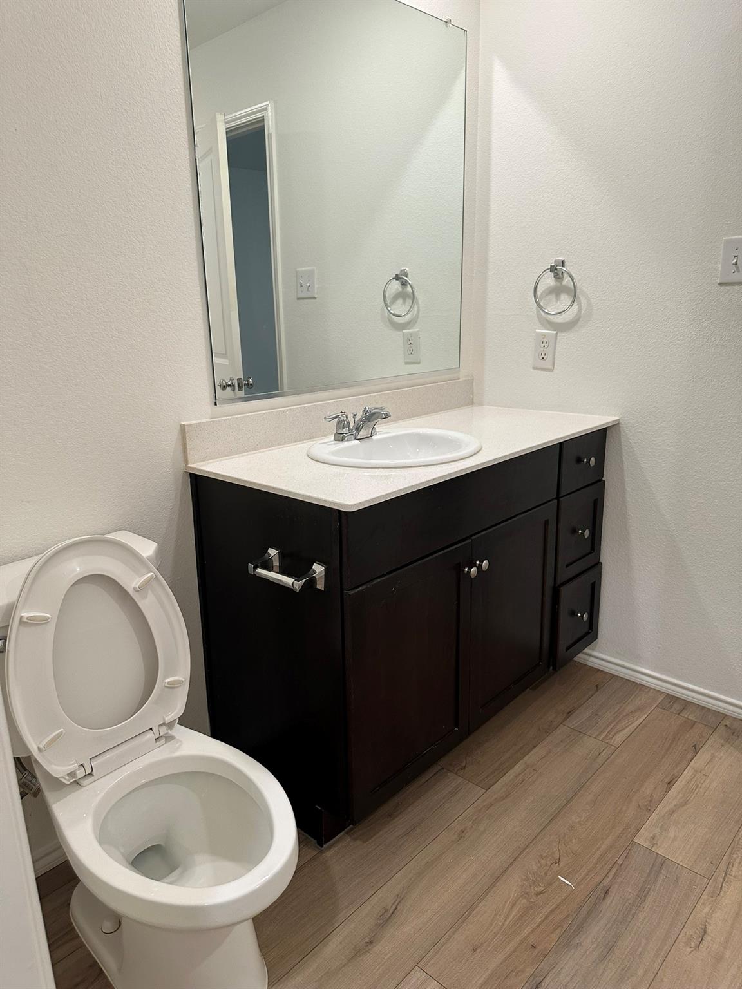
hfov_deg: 56.8
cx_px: 371
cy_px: 494
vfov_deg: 71.6
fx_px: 686
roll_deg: -0.2
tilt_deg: -14.3
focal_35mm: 24
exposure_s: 1/120
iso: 200
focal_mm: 6.86
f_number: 1.78
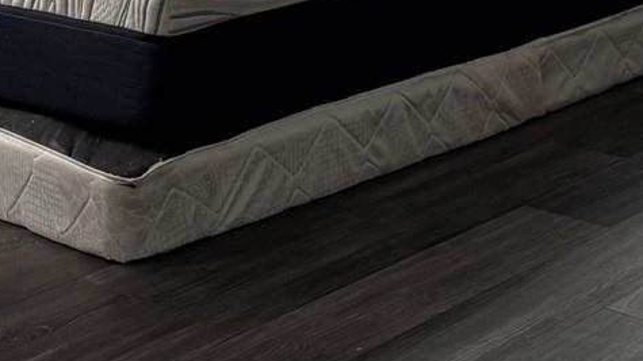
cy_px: -442
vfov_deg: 11.8
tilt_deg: +1.5
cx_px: 619
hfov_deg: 23.3
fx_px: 1500
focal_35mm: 88
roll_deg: +1.3
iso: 200
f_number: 1.78
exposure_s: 1/60
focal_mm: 6.76
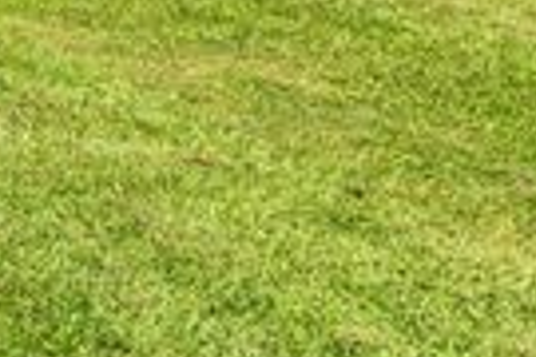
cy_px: -383
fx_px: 1754
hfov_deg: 12.3
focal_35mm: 118
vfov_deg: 10.6
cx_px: -881
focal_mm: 15.5
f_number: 11
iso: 400
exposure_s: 1/640
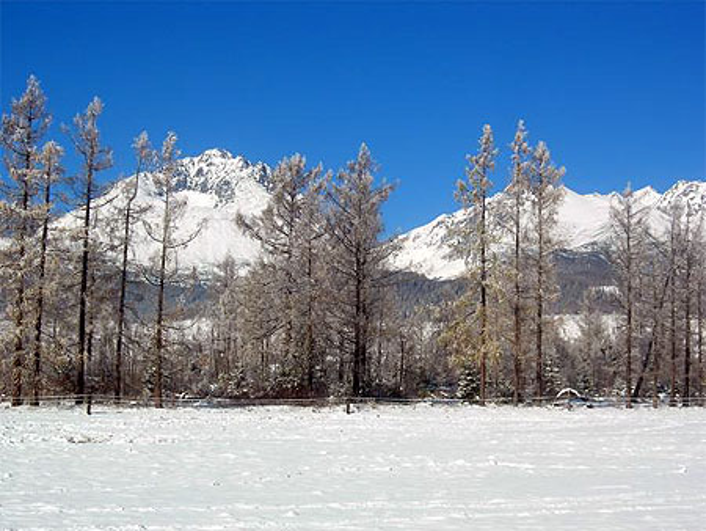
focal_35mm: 61
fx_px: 1245
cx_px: 353
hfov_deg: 31.7
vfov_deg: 24.0
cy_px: 266
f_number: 5.9
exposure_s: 1/542
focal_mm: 12.7
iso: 64
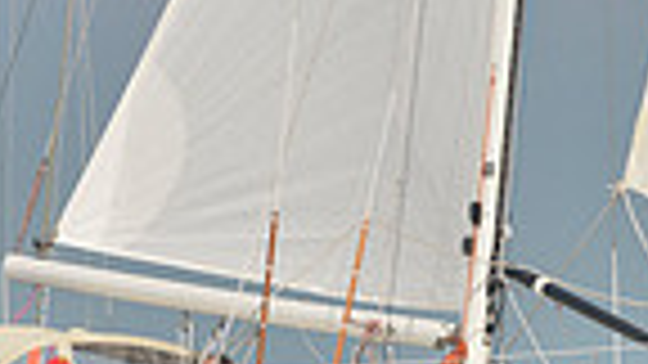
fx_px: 20997
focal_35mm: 1222
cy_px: 285
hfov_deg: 1.8
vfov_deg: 1.0
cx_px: 716
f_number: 8
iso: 280
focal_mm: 290
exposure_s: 1/1600
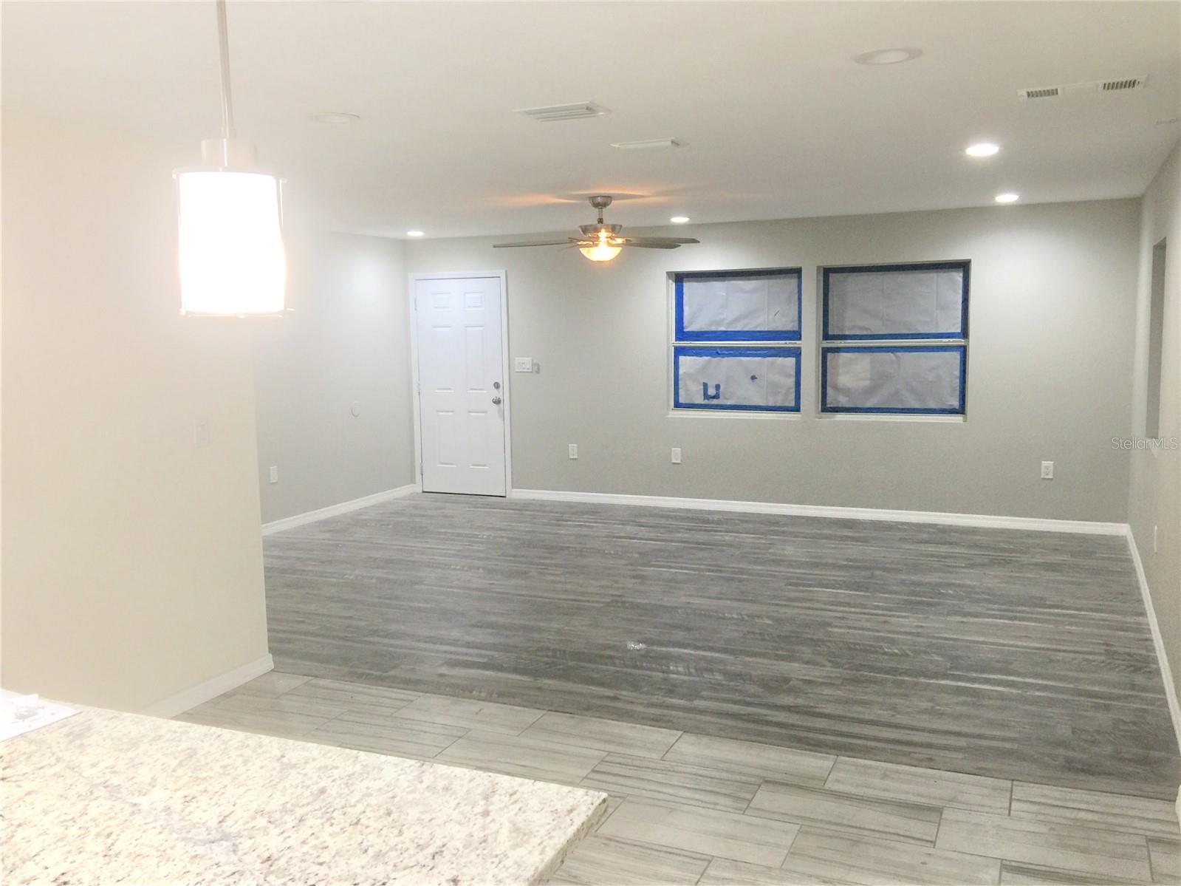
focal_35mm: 29
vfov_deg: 48.2
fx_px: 989
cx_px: 590
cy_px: 443
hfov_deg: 61.7
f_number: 2.2
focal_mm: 4.15
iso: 32
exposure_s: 1/30
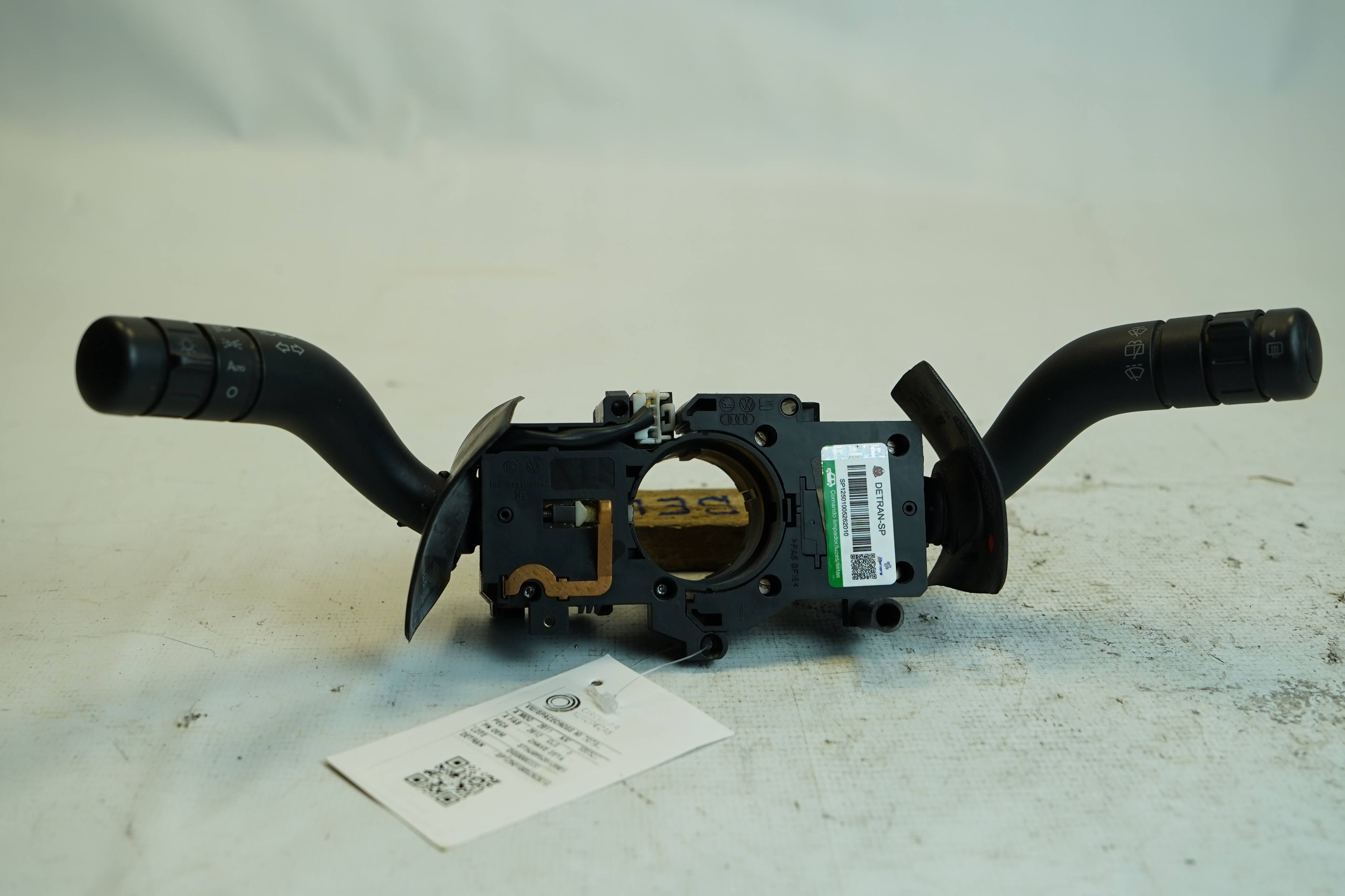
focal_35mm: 45
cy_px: 448
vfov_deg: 29.9
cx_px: 672
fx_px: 1681
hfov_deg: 43.6
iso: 200
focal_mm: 30
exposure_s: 1/160
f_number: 4
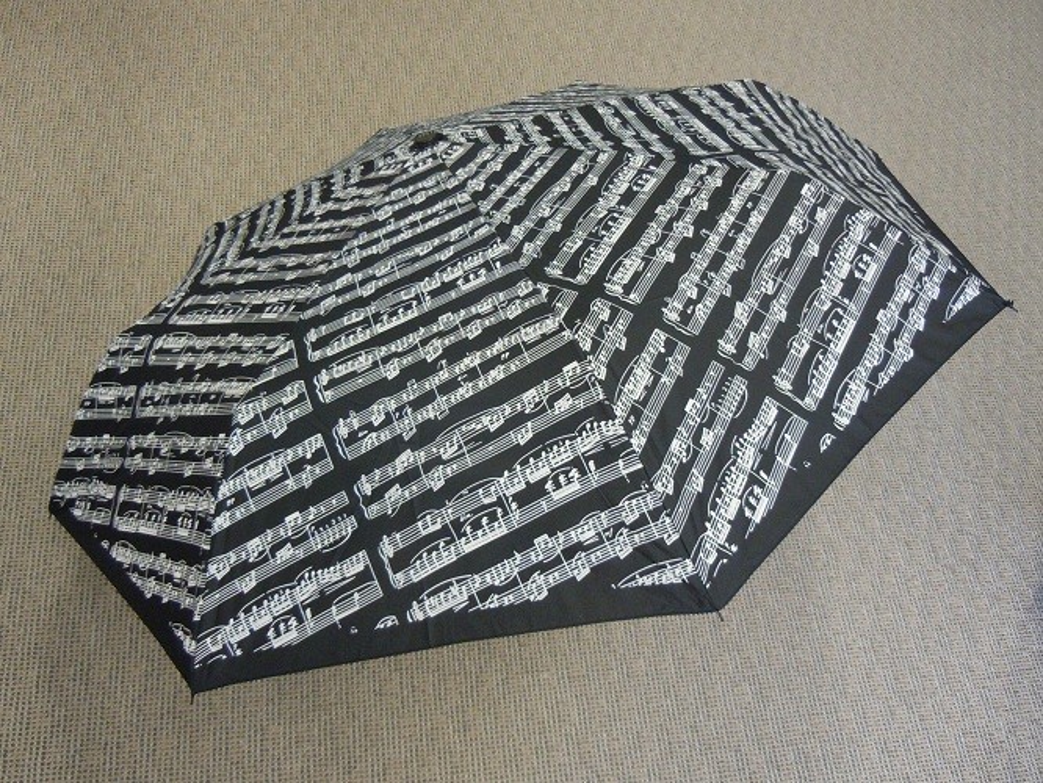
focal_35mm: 30
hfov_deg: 59.9
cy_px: 392
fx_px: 904
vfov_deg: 46.8
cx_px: 522
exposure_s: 1/25
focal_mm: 5.4
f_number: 3.5
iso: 400
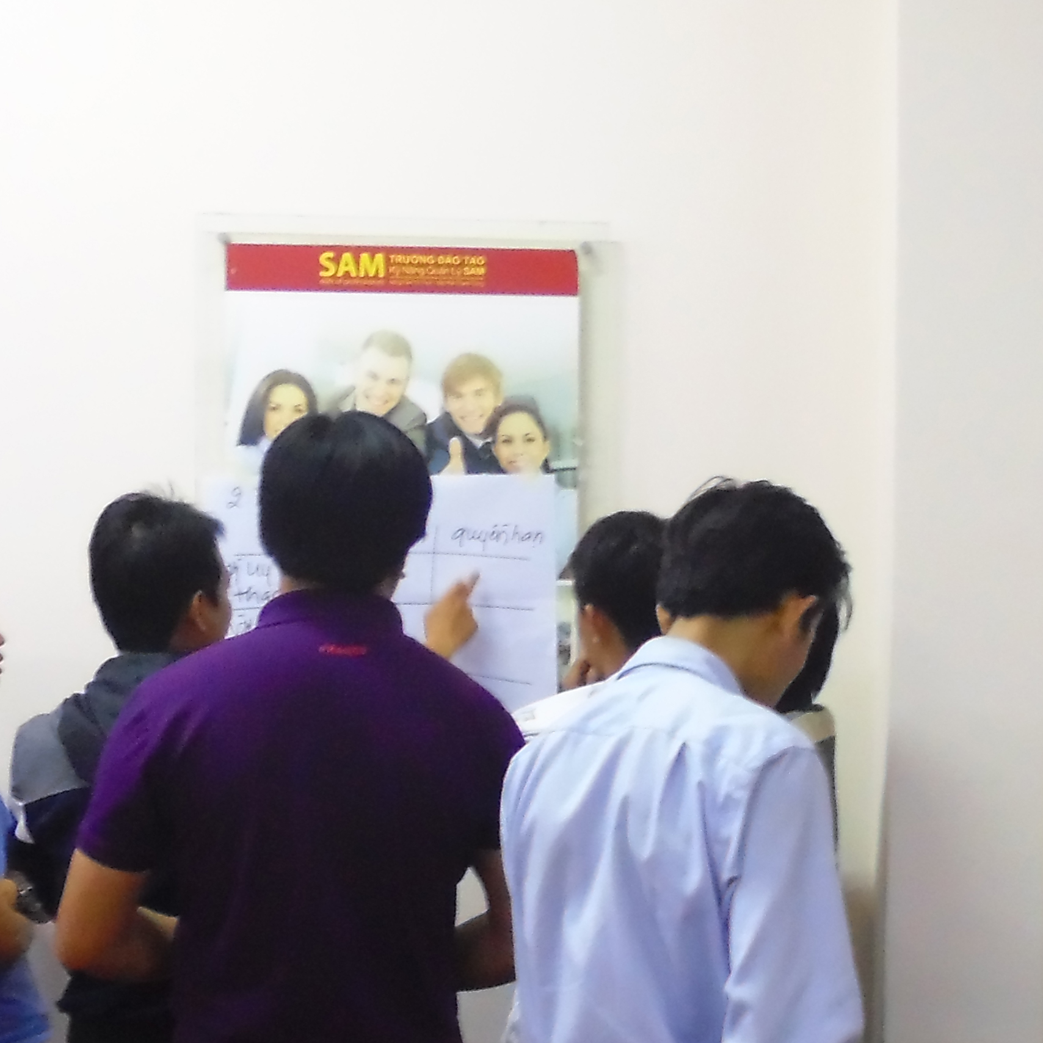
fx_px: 2114
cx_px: 780
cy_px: 816
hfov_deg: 27.4
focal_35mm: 62
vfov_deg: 27.2
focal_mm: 4.6
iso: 400
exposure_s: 1/20
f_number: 3.5
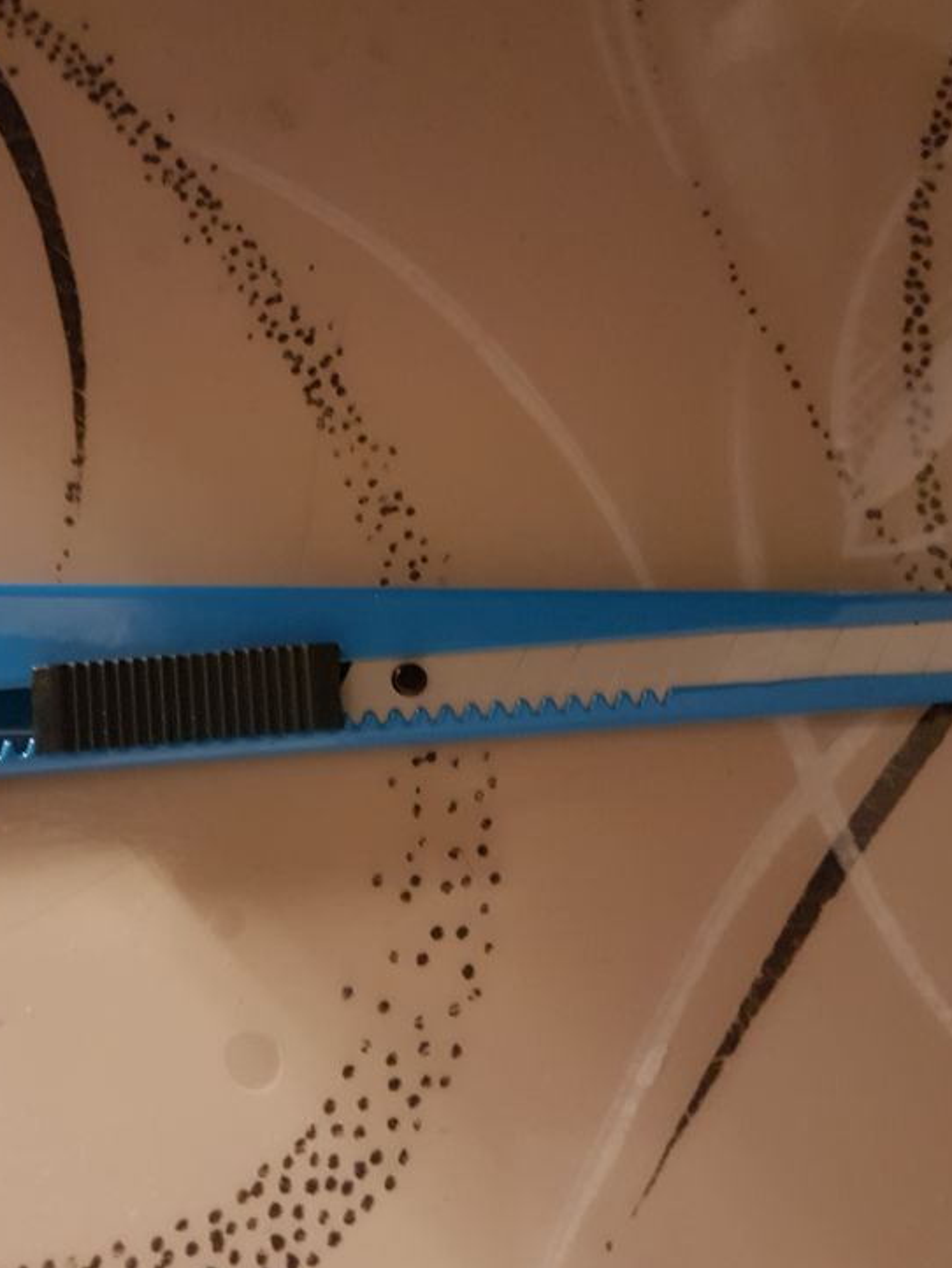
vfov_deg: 51.3
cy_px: 652
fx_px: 1319
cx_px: 351
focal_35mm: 36
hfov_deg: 39.4
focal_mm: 4.2
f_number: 1.7
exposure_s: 1/10
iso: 800
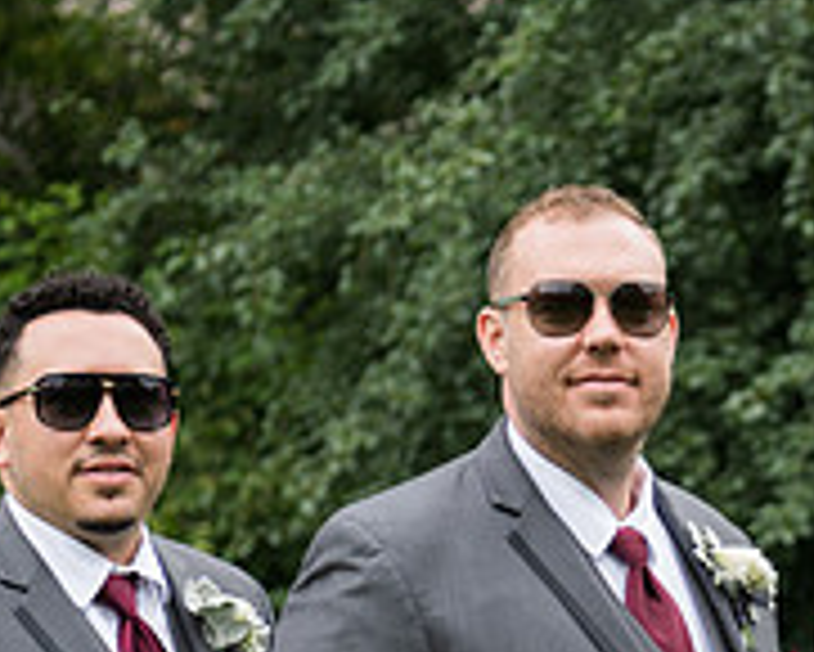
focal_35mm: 174
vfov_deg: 8.8
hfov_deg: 10.9
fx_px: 4194
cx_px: 908
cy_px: 659
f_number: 2.8
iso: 140
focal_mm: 58
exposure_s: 1/500
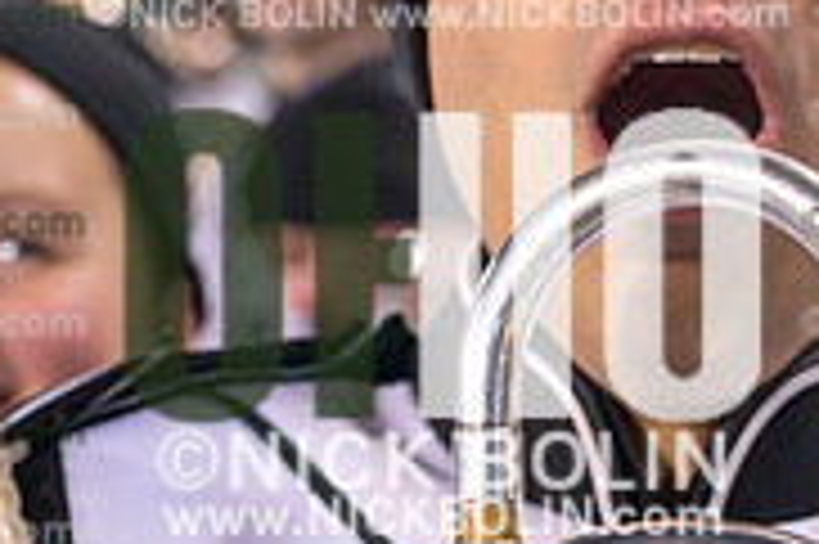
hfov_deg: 13.2
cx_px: 441
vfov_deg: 8.8
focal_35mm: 156
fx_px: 3546
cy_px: 324
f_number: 4.5
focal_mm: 49
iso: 5000
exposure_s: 1/640
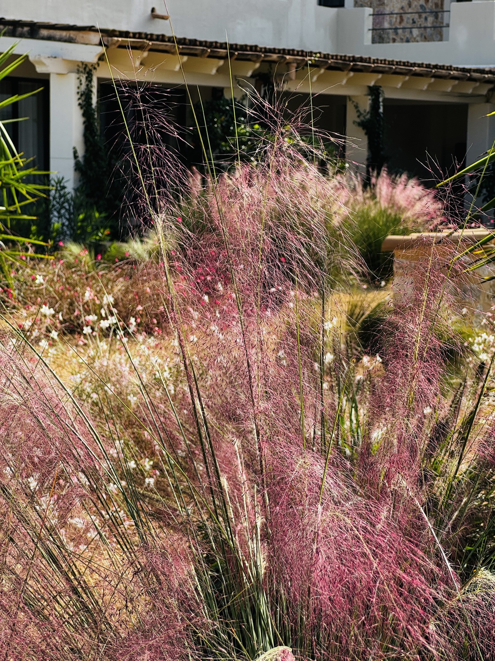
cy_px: 330
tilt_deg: -6.7
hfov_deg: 19.1
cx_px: 248
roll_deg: -1.6
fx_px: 1468
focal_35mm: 77
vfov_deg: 25.3
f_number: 2.8
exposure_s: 1/564
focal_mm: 9
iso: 25
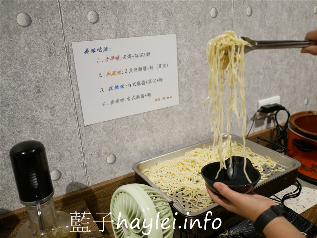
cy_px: 119
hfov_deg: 60.0
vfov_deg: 46.8
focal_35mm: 30
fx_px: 275
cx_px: 158
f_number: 1.7
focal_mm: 15
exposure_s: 1/125
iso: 500
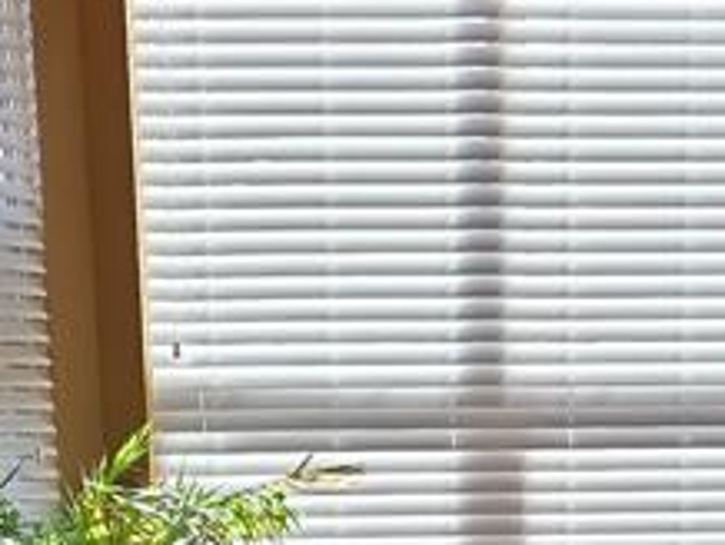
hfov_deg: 31.3
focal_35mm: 61
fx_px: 1279
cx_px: 499
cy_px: 668
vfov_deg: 22.1
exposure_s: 1/120
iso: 25
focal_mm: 2.2
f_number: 1.9
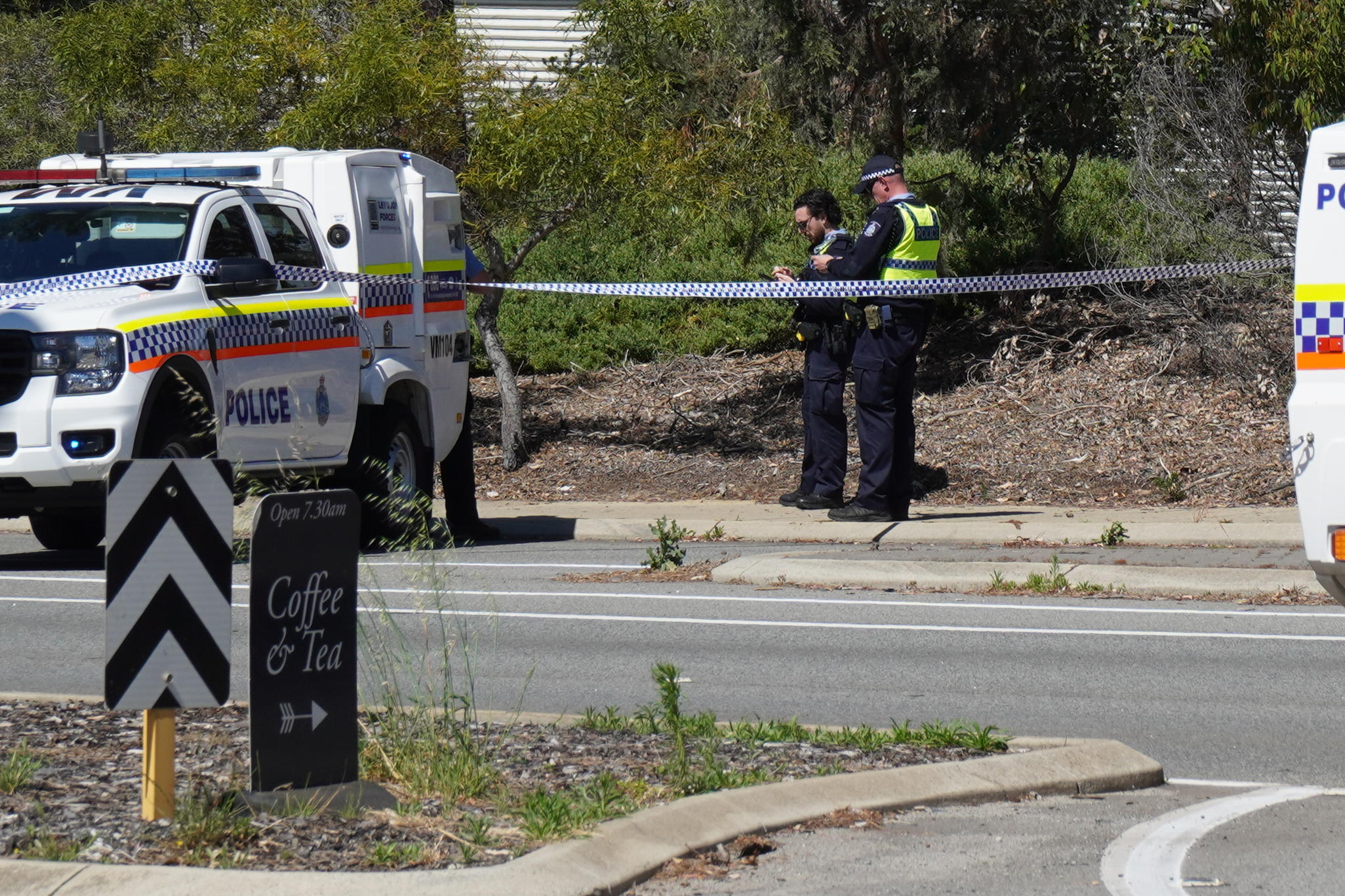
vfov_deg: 5.4
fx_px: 9563
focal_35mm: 256
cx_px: 1115
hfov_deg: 8.0
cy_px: 109
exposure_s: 1/400
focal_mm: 70
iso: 100
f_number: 8
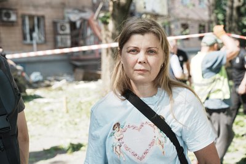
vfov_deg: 28.0
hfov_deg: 41.1
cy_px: 82
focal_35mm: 48
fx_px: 328
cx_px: 123
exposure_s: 1/320
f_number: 4
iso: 100
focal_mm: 48
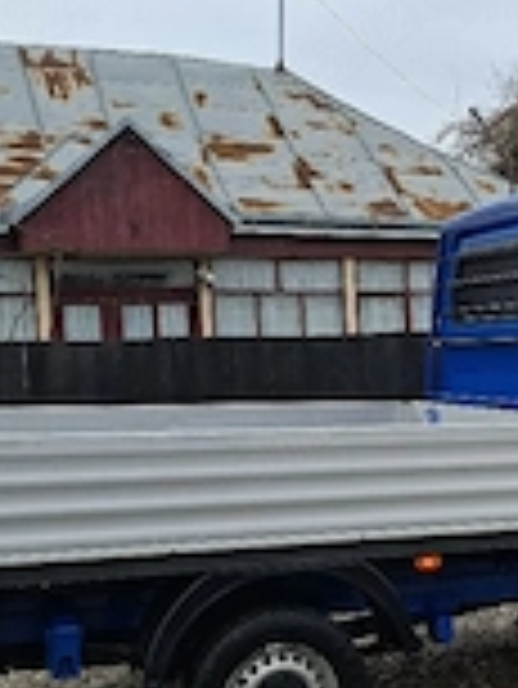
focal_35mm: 60
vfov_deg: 32.0
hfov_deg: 23.8
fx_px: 1195
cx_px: 468
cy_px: 436
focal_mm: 5.54
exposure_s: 1/833
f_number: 1.8
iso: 50
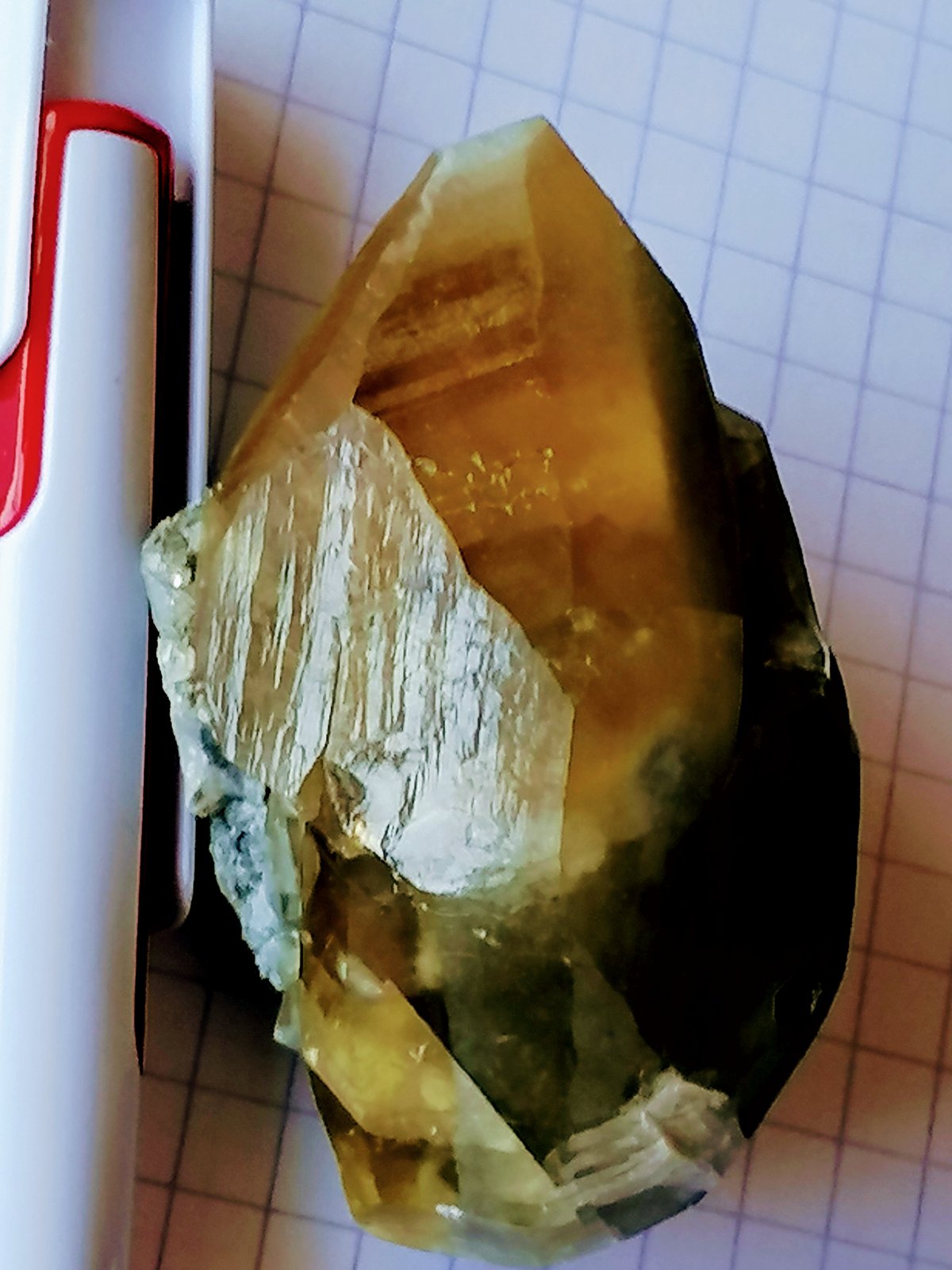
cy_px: 635
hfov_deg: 12.1
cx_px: 476
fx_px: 4474
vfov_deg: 16.1
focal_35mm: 122
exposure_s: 1/50
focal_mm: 4.75
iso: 80
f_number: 1.8
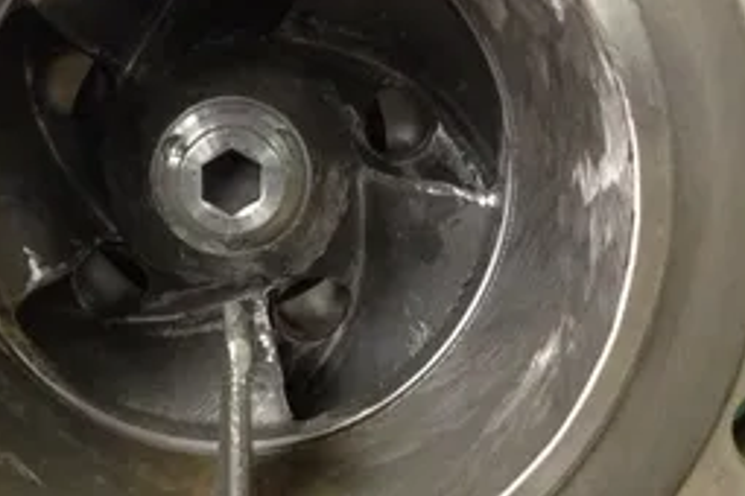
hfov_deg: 34.6
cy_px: 190
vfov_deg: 23.7
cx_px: 222
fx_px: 1179
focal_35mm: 57
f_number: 2.4
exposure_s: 1/20
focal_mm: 4.28
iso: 400
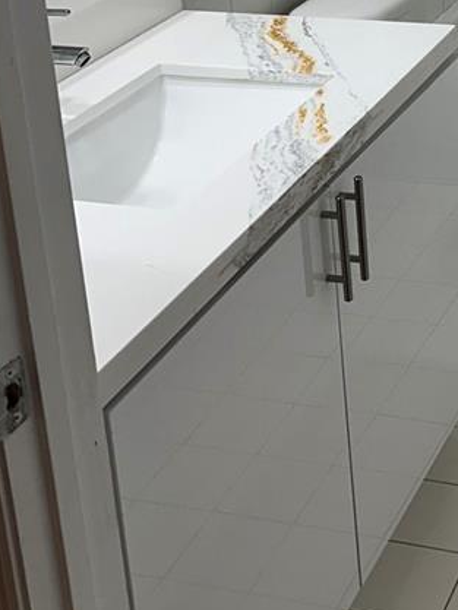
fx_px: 1217
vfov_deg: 25.5
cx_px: 578
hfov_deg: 19.8
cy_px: -107
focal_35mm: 69
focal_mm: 6.86
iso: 80
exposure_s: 1/120
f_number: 1.78
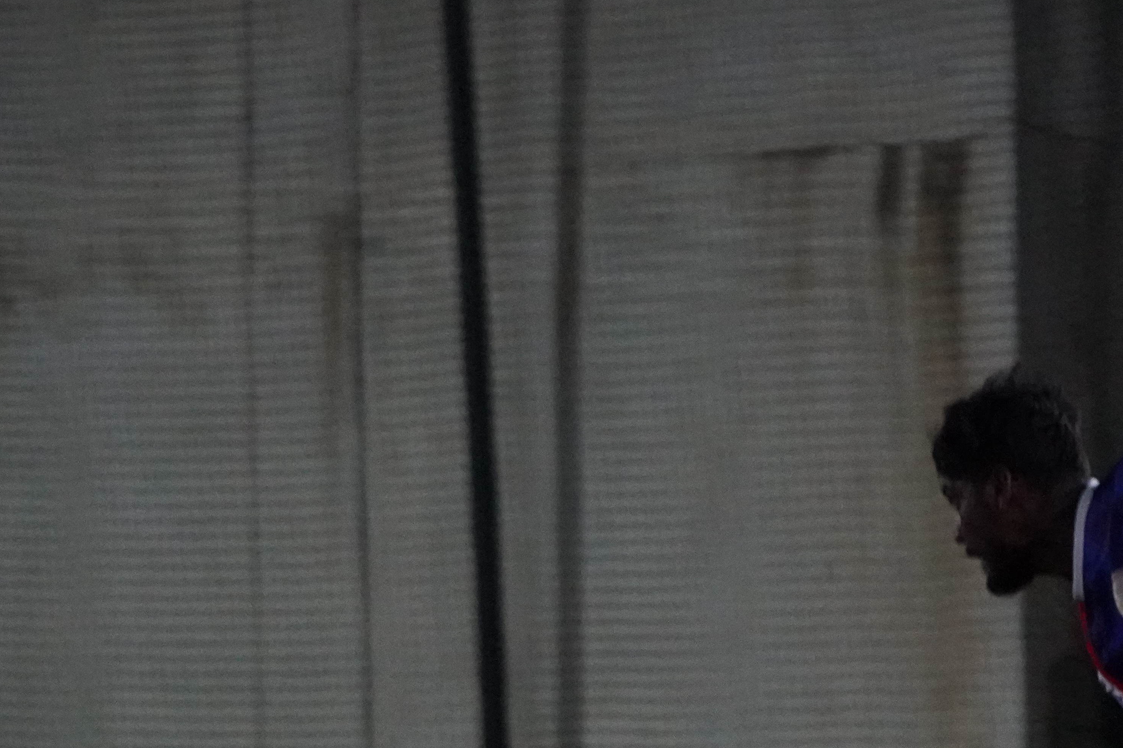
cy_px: 595
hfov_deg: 8.6
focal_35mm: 237
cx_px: 1110
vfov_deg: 5.8
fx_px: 7393
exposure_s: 1/125
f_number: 5.6
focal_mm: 78
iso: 8000
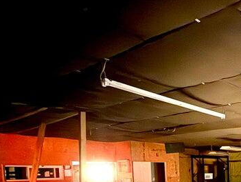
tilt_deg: -4.4
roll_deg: +0.4
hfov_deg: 41.3
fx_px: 237
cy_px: 184
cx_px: 274
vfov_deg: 37.2
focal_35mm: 34
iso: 1250
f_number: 2.2
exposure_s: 1/8
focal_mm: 2.22
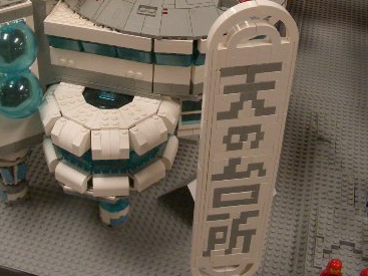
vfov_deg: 23.8
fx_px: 648
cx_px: 119
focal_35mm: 61
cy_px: 67
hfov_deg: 31.4
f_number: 2.6
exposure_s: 1/125
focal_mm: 5.8
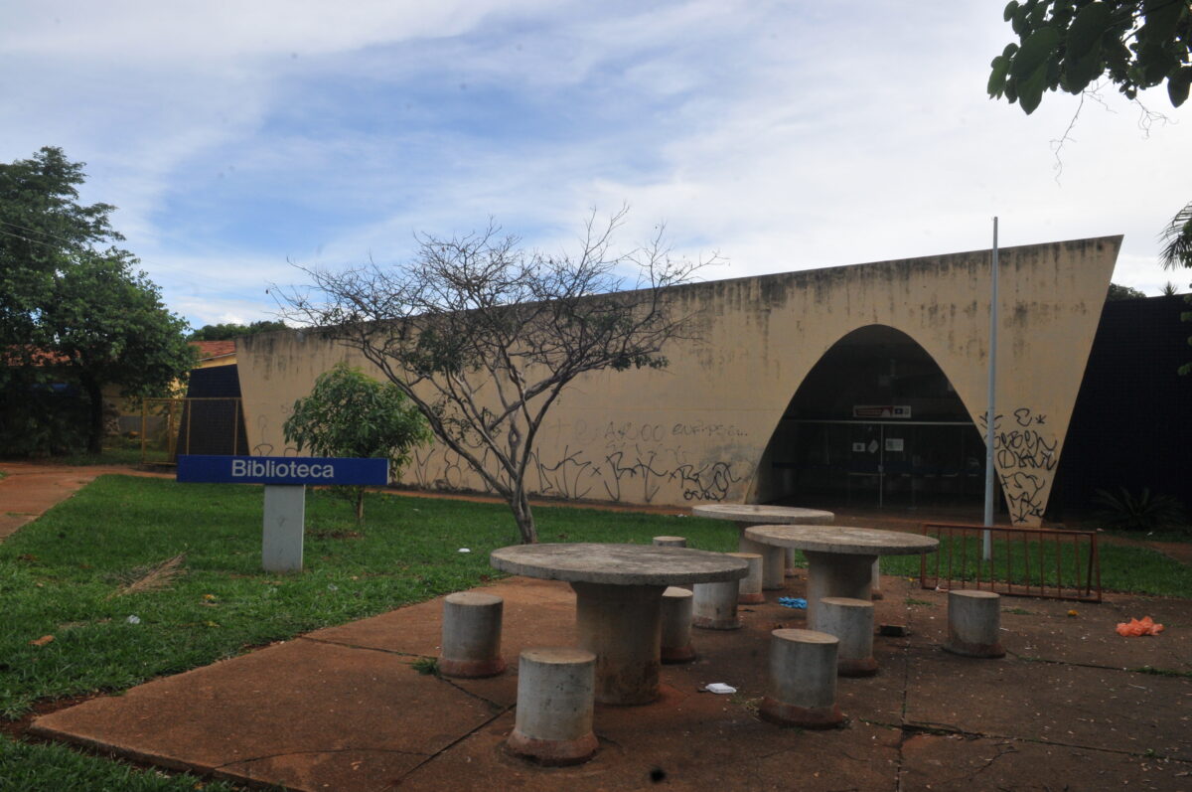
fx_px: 843
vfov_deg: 50.3
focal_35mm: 26
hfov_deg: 70.5
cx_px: 596
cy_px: 396
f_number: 18
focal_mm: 17
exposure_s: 1/160
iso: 640
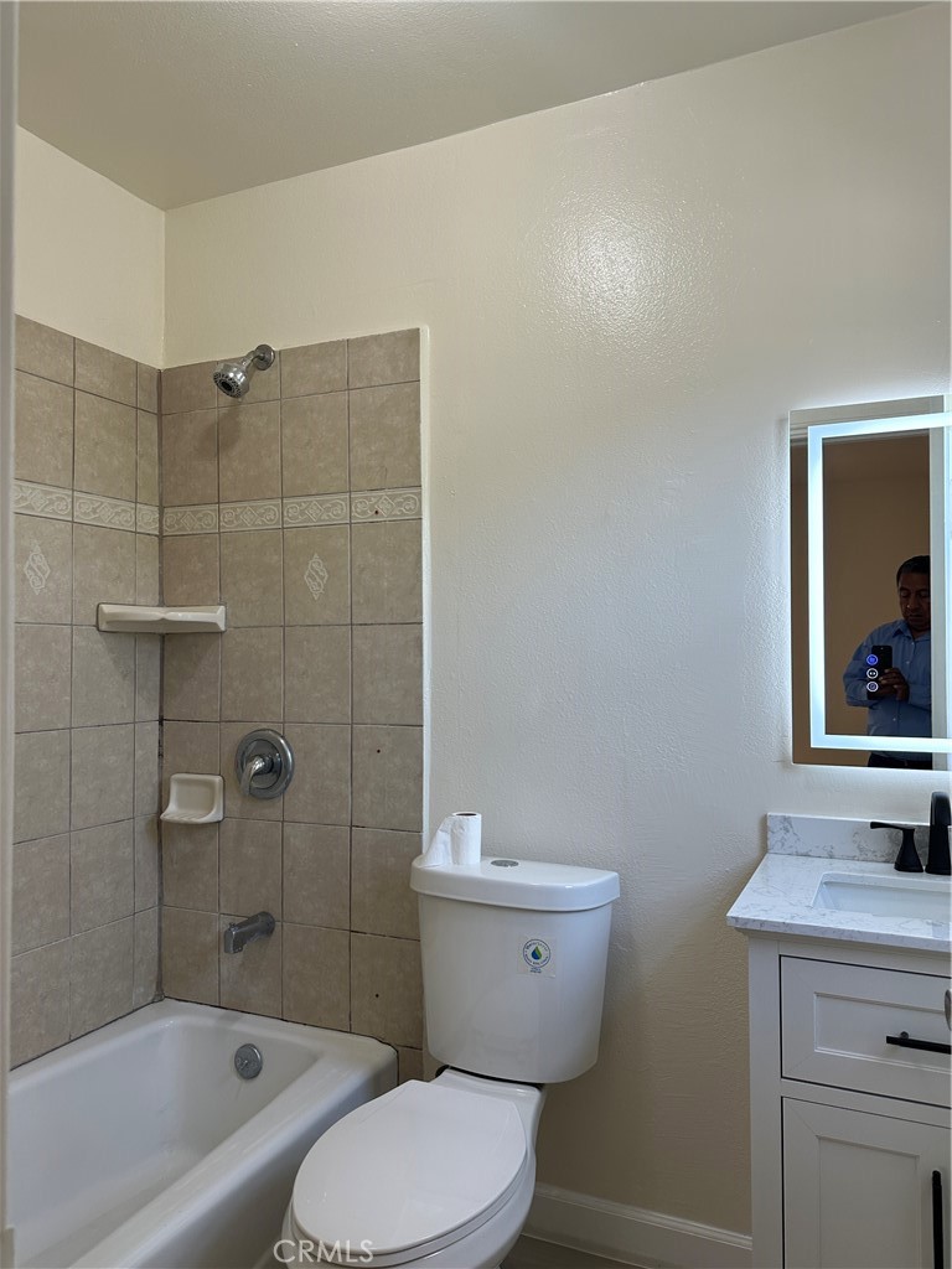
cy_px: 634
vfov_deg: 71.6
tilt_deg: +1.1
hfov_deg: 56.8
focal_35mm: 24
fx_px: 880
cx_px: 476
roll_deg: -0.5
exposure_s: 1/120
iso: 100
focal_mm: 6.86
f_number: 1.78
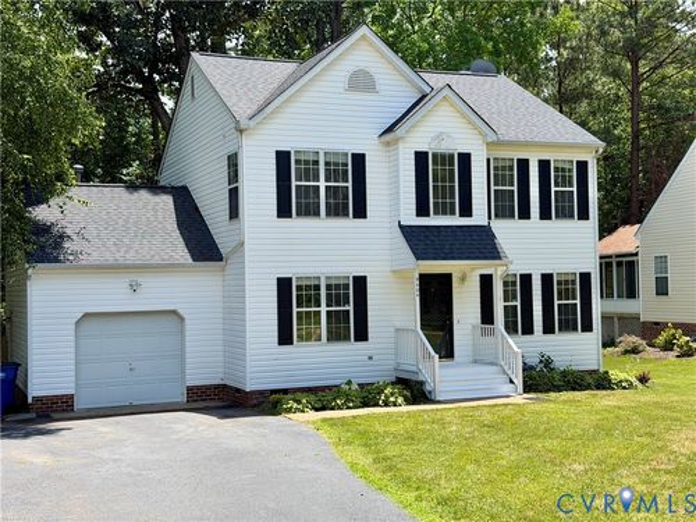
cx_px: 348
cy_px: 261
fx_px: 965
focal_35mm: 48
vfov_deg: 30.3
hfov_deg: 39.7
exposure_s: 1/2577
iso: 64
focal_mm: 6.76
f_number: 1.78
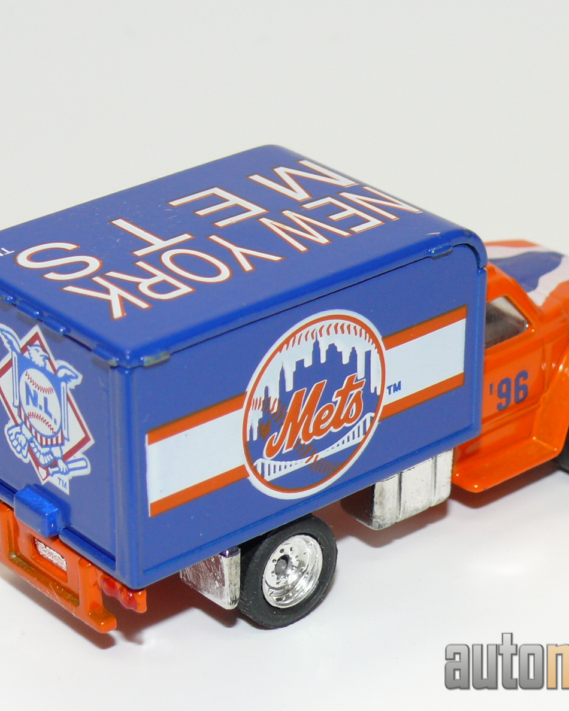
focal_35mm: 117
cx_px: 307
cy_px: 353
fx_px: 2464
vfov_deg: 16.4
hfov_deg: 13.2
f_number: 4
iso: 100
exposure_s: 1/30
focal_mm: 12.4
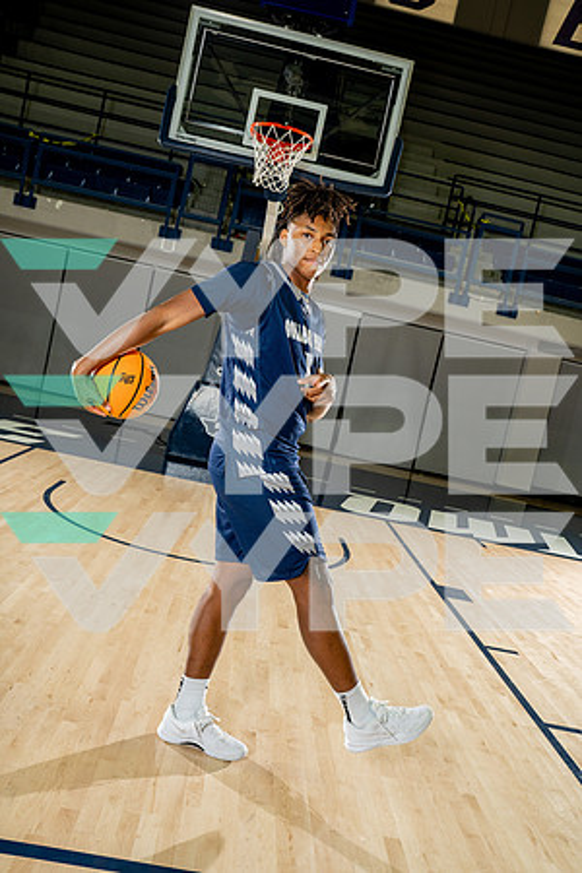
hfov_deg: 42.3
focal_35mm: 31
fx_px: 752
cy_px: 436
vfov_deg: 60.3
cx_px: 291
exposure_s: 1/250
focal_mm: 31
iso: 640
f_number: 7.1
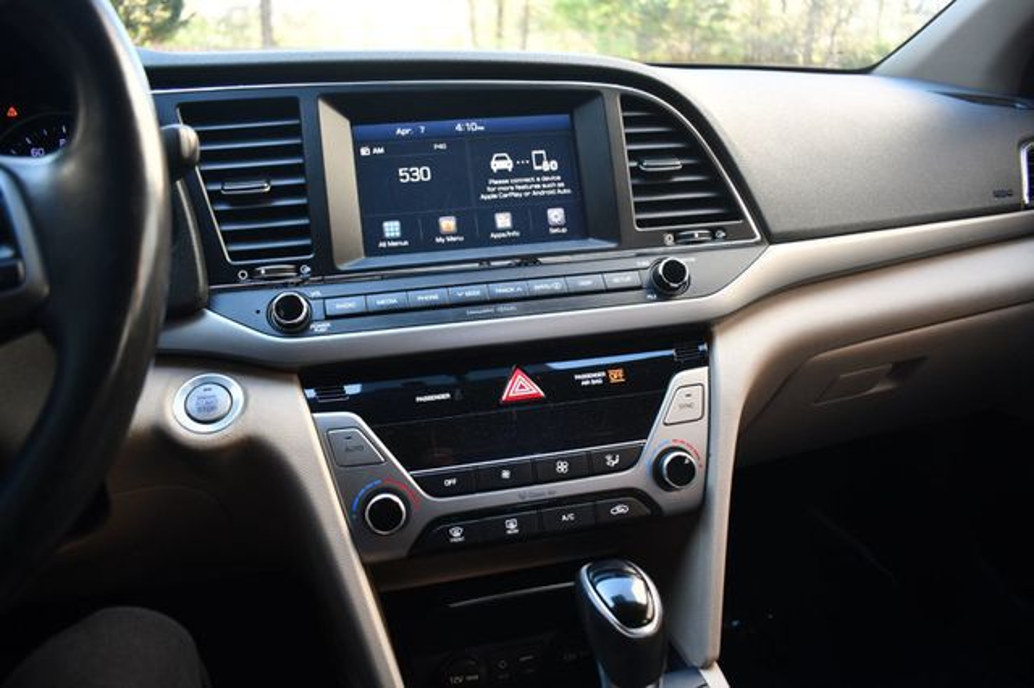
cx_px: 517
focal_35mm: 27
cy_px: 344
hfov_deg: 67.4
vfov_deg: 47.9
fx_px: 775
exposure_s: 1/160
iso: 800
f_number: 3.5
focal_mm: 18
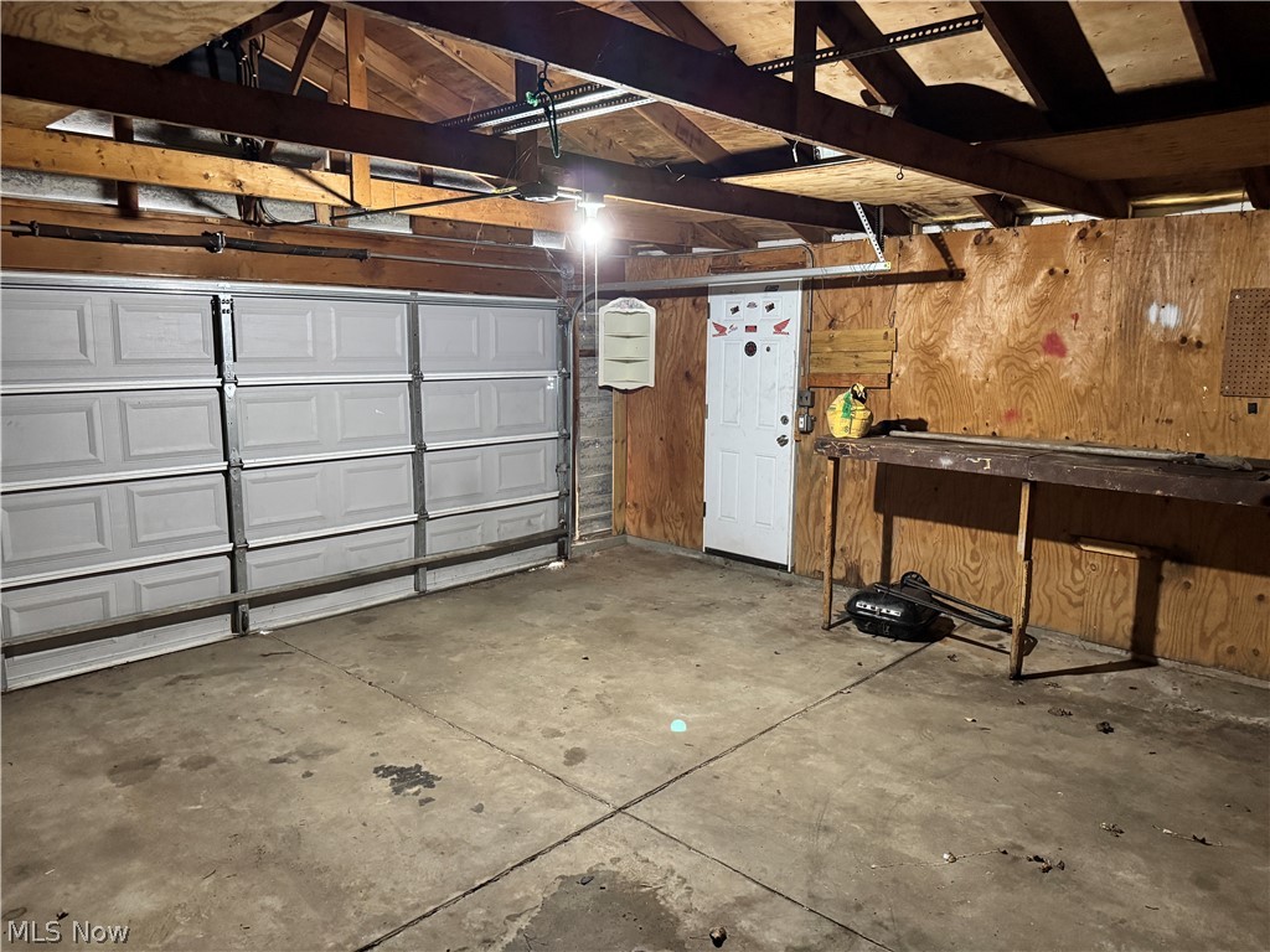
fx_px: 881
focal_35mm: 24
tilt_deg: -8.4
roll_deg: +0.5
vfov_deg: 56.8
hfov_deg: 71.6
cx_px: 635
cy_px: 476
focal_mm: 6.76
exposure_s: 1/40
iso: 1000
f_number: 1.78
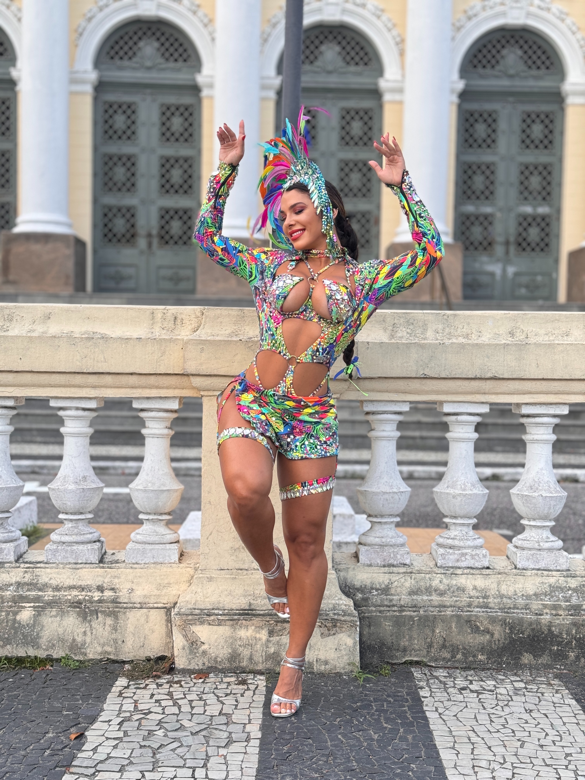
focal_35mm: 48
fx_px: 1082
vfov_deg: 39.7
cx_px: 292
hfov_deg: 30.3
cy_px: 390
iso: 100
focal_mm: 6.76
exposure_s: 1/96
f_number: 1.78
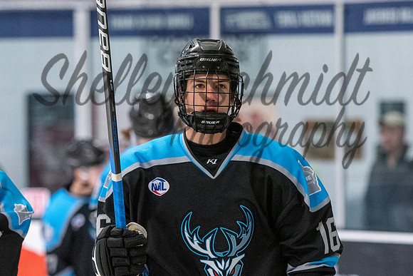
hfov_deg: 6.1
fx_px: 3873
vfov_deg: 4.1
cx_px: 193
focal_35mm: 338
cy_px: 121
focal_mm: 150
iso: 2000
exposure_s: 1/800
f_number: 3.2
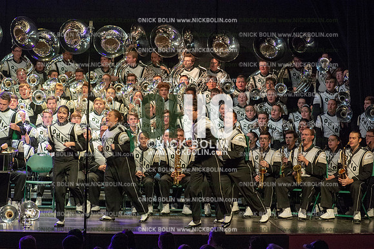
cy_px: 124
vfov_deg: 7.2
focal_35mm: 190
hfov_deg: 10.8
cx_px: 187
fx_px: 1973
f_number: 7.1
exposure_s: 1/200
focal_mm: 190
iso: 8000
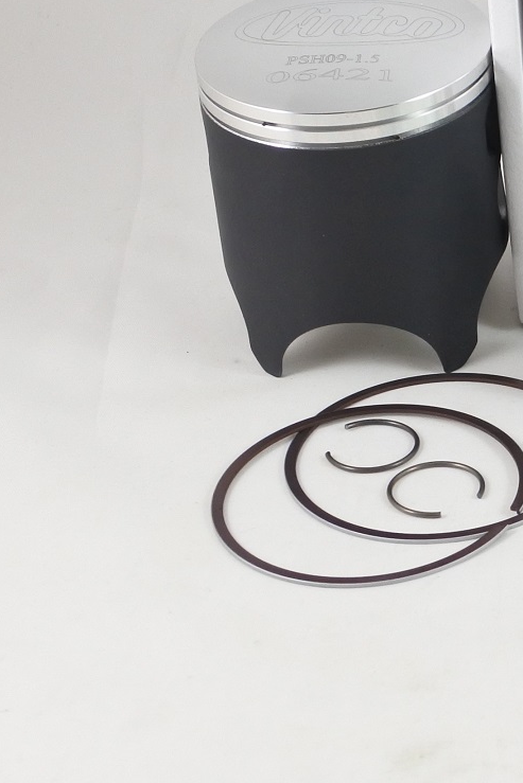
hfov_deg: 15.3
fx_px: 1764
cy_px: 206
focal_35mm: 81
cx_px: 827
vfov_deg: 24.8
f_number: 3.8
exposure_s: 1/125
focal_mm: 12.1
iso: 450
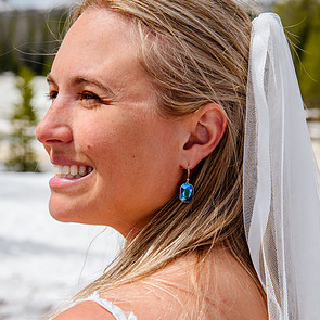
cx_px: 161
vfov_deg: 17.2
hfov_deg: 17.2
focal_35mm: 101
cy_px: 187
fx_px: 1056
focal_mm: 78
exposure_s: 1/250
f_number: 9
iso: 250
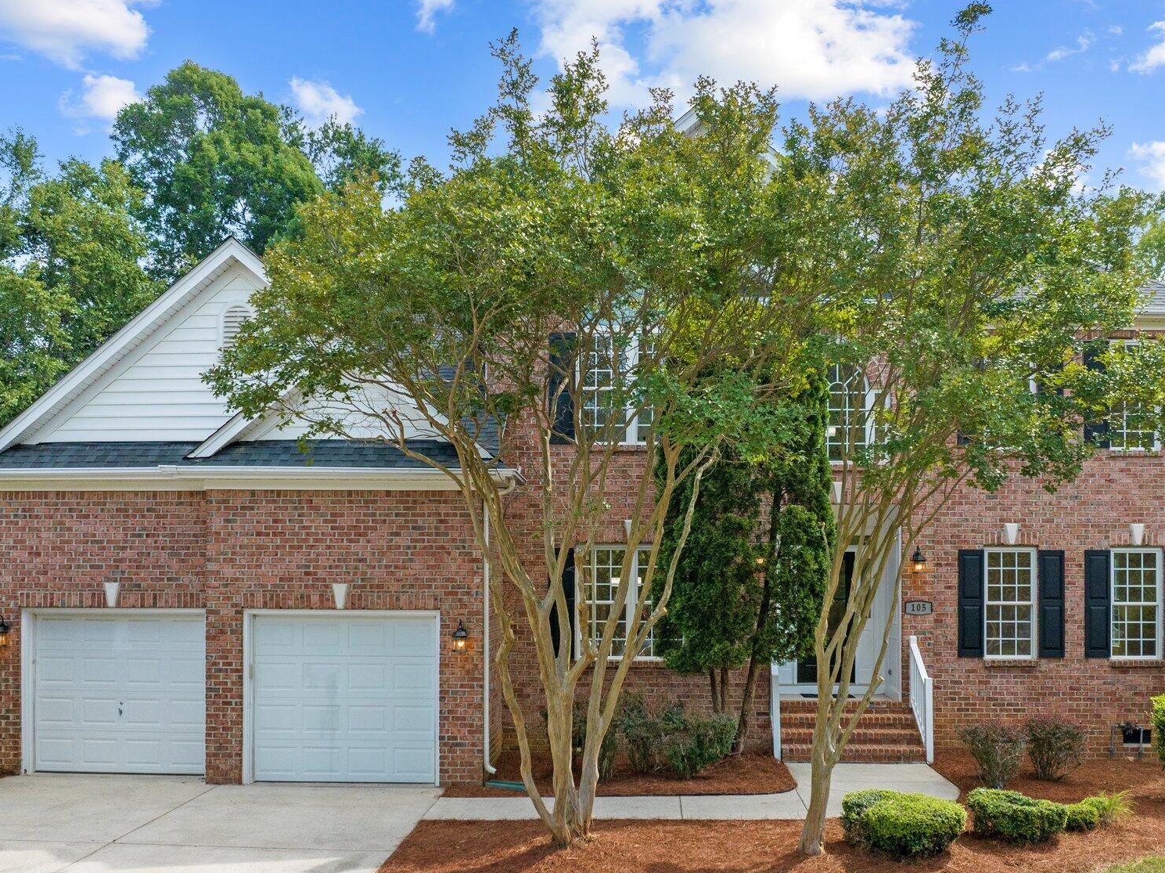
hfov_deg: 55.4
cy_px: 574
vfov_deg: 42.4
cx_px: 602
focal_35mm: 33
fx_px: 1110
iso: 400
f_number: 2.8
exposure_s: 1/2500
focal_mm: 12.29
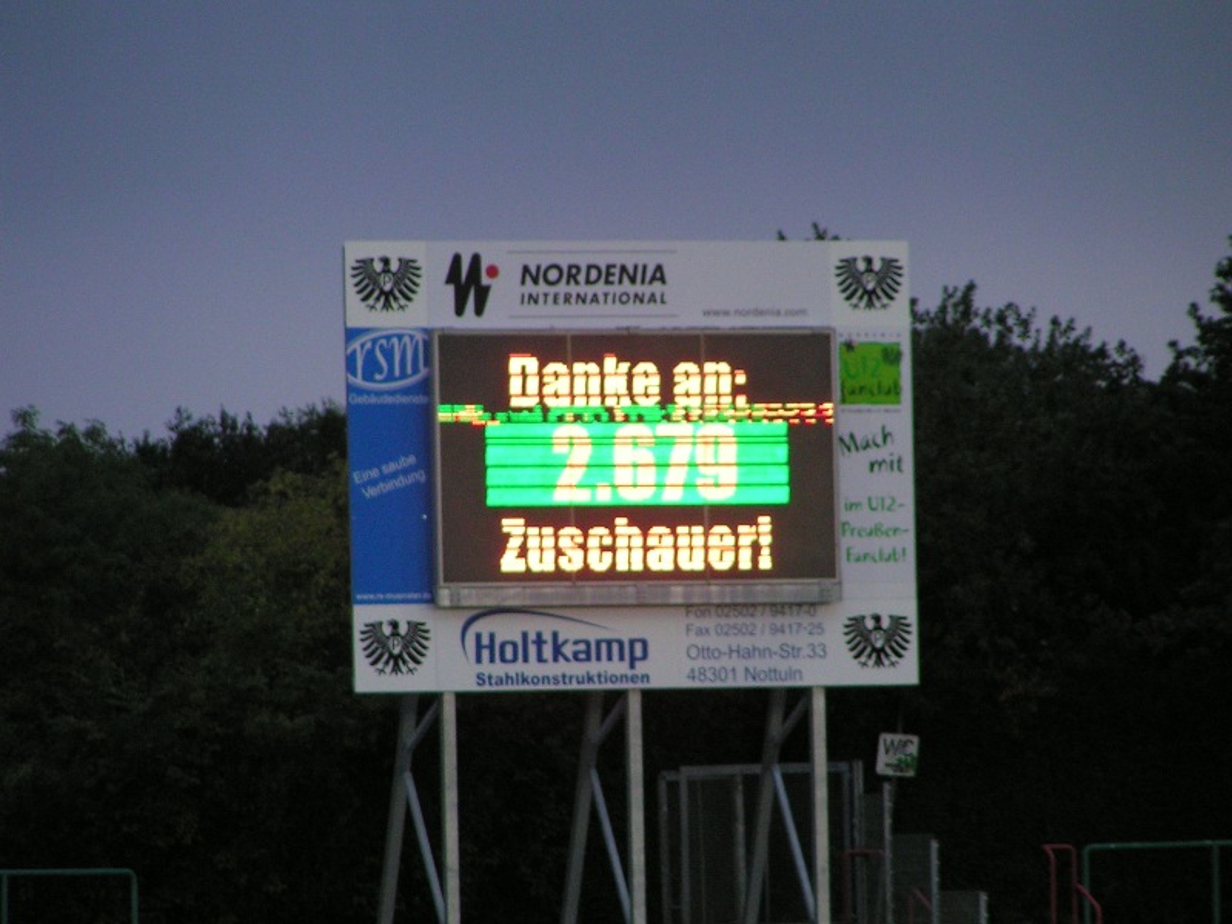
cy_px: 462
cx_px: 616
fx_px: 13524
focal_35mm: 380
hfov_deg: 5.2
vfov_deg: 3.9
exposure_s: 1/60
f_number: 3.5
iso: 200
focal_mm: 58
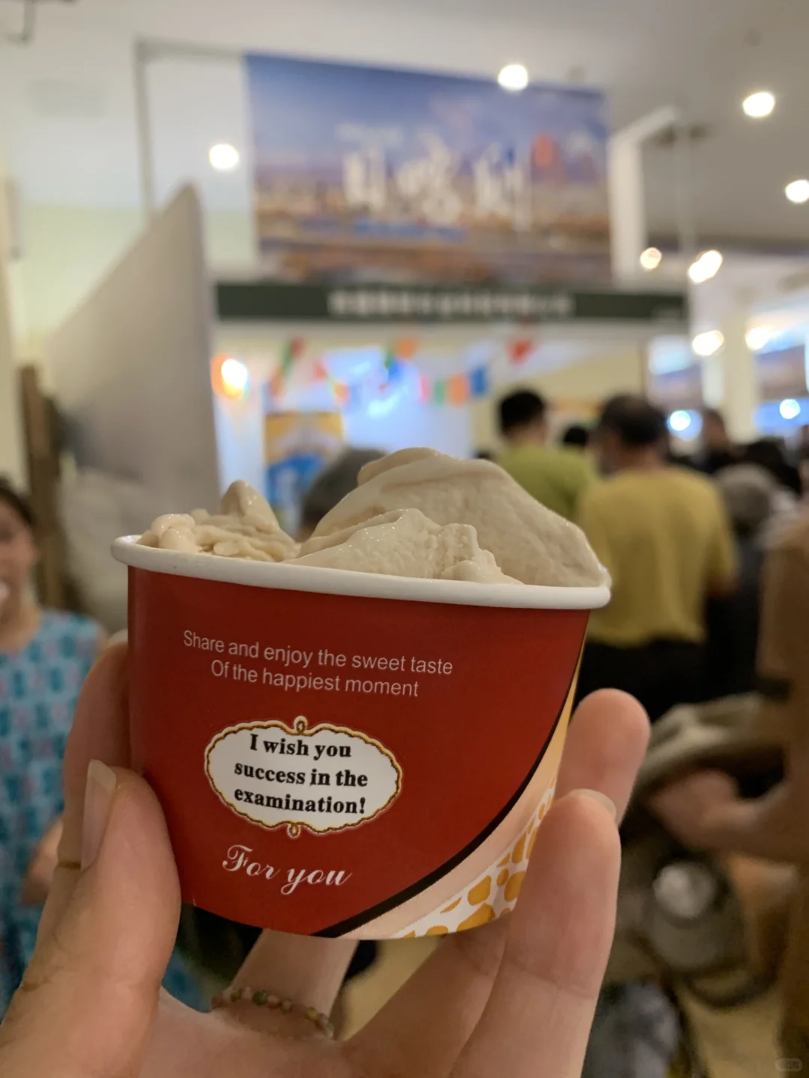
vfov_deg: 67.3
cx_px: 404
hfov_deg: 53.1
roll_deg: +5.6
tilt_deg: -3.7
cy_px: 539
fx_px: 810
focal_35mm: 26
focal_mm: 4.25
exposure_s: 1/60
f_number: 1.8
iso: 250
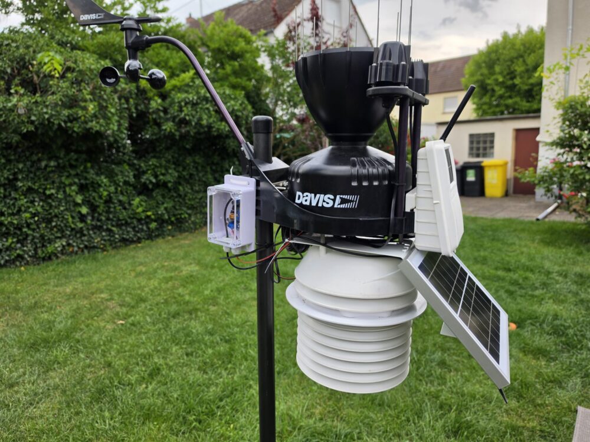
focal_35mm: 23
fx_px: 392
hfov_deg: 73.9
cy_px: 221
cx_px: 295
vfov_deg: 58.9
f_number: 1.4
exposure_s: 1/185
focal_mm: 6.5
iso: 10
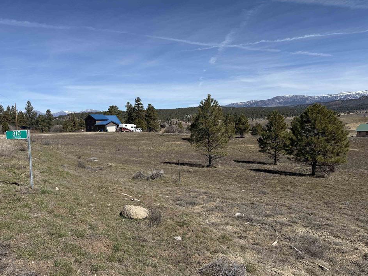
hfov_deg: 67.2
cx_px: 172
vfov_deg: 53.1
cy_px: 140
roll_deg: +2.2
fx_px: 276
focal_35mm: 26
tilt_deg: -3.9
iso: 80
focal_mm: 6.76
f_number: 1.78
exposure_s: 1/6173
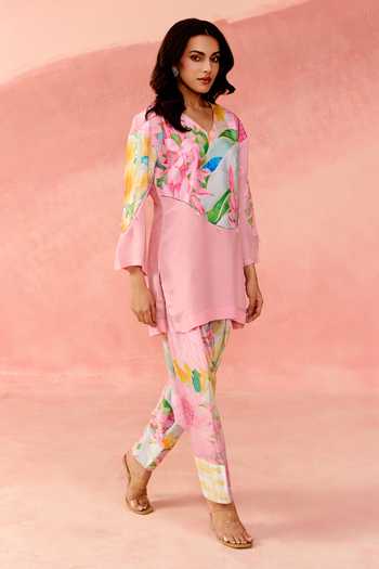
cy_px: 284
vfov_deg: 45.4
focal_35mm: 43
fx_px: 679
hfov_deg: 31.2
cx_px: 190
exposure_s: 1/160
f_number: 3.5
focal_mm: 43
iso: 250
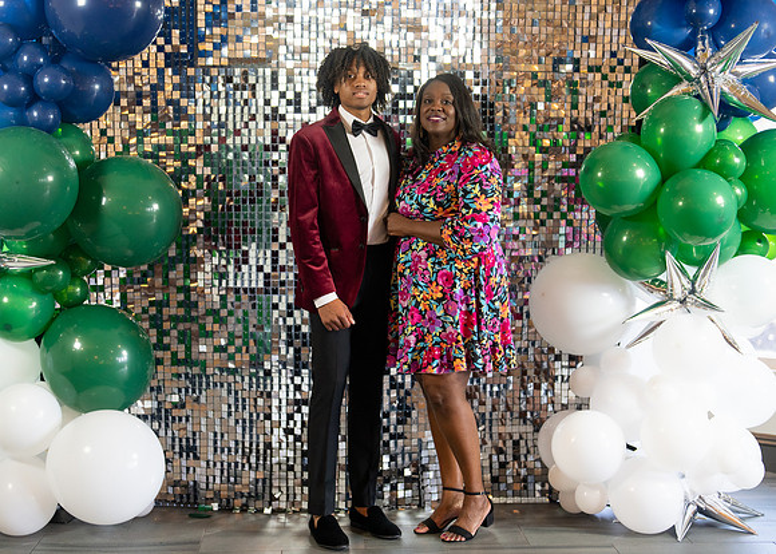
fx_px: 1267
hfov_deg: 34.0
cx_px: 396
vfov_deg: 24.7
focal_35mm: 58
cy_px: 272
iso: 800
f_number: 1.2
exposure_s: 1/320
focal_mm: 50
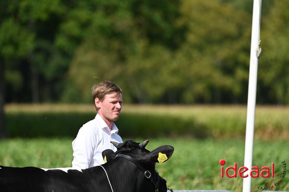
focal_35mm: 400
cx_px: 144
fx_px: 3207
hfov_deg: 5.2
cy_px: 96
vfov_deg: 3.4
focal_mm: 400
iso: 500
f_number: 6.3
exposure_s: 1/2500
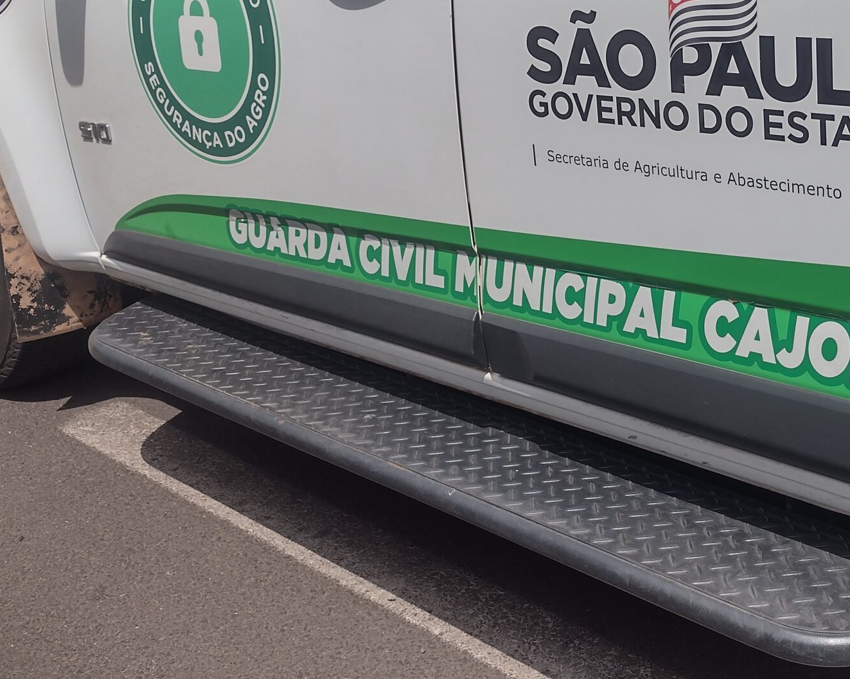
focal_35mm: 51
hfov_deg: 35.8
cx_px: 645
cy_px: 116
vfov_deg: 28.9
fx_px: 1283
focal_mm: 4.71
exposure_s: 1/4409
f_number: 1.7
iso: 100
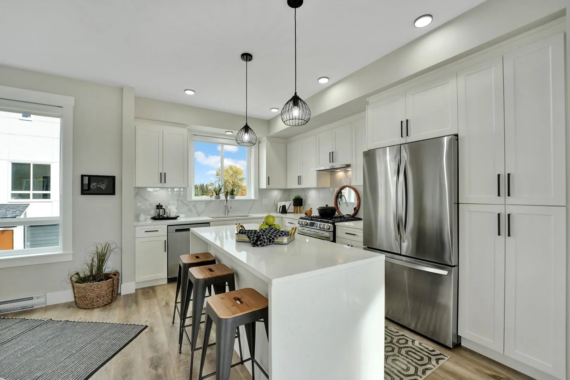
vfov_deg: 77.7
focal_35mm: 15
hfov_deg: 100.8
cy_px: 190
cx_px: 285
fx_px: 236
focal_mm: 14.9
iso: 400
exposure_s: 1/80
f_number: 8
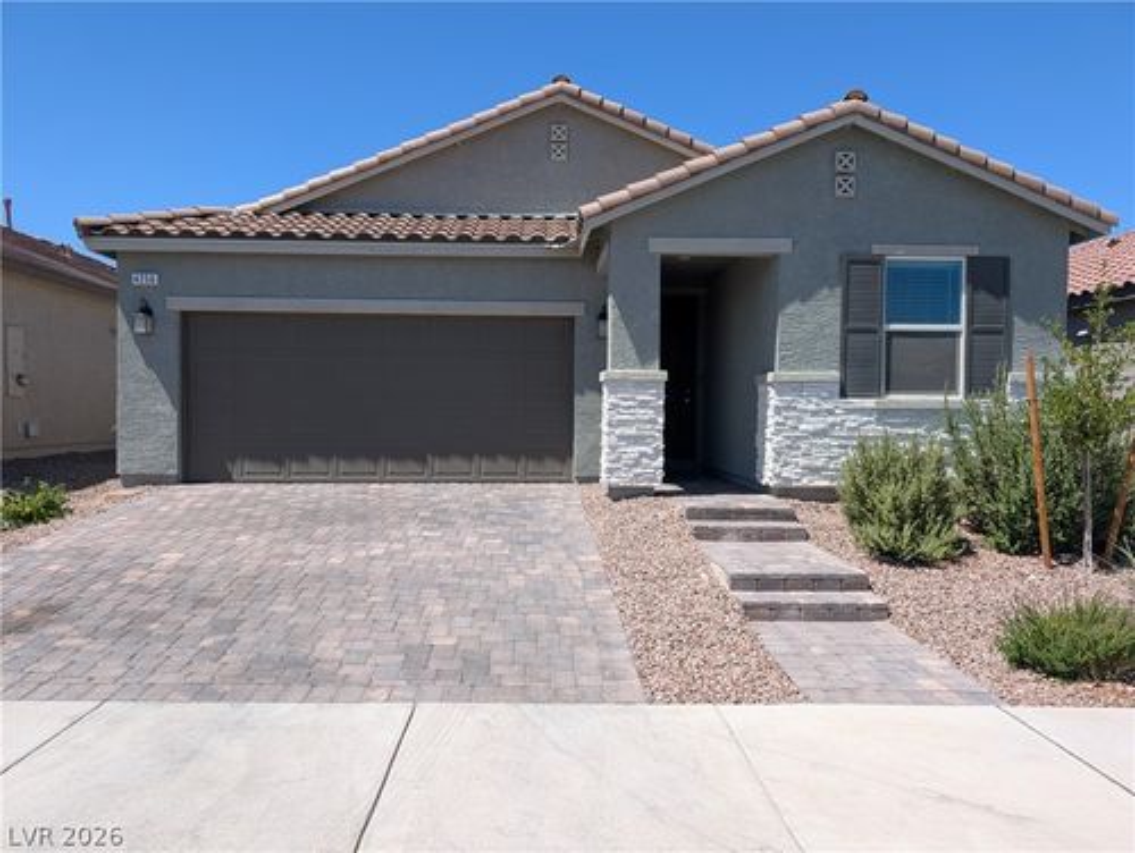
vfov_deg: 56.9
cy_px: 426
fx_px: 788
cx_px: 568
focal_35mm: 24
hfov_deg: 71.5
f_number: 1.68
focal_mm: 6.9
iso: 22
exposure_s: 1/945
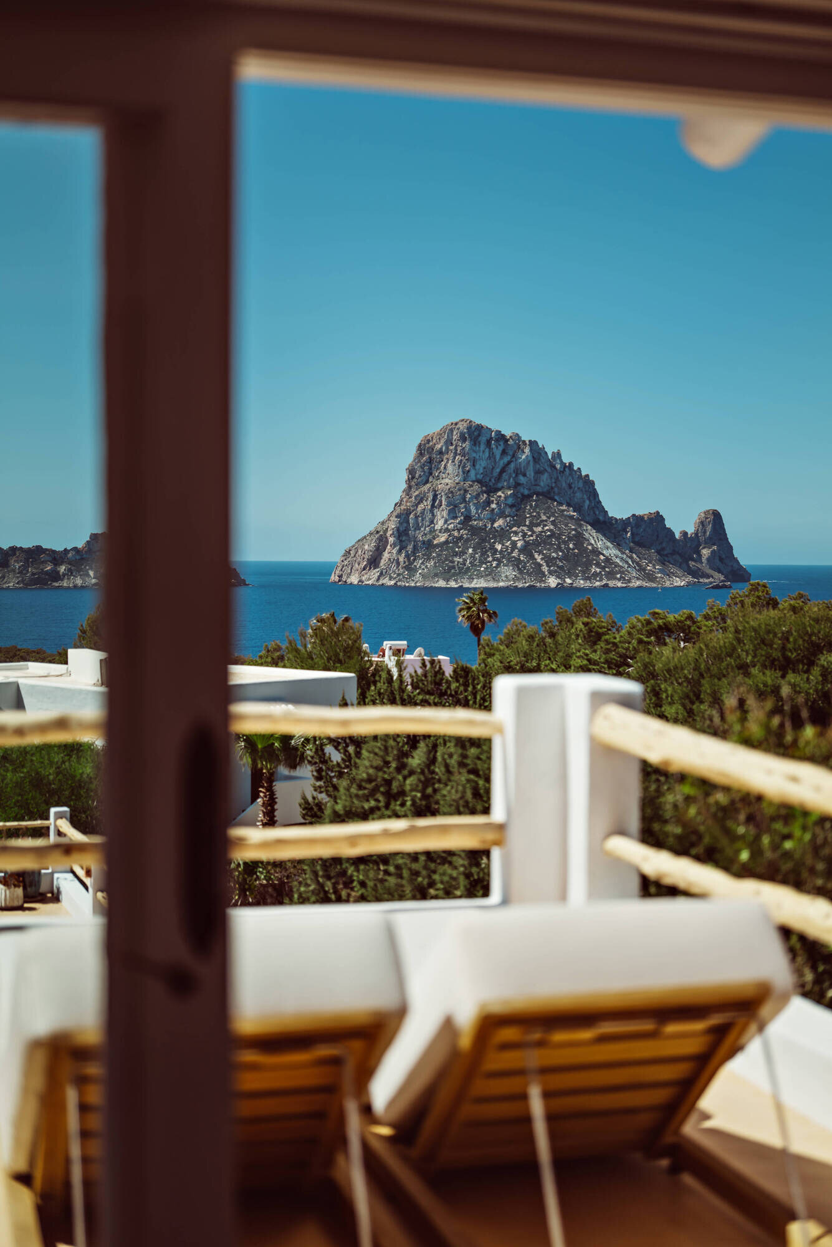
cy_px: 624
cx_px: 416
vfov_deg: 39.6
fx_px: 1732
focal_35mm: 50
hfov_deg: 27.0
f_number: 1.4
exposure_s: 1/12000
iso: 100
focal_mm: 50
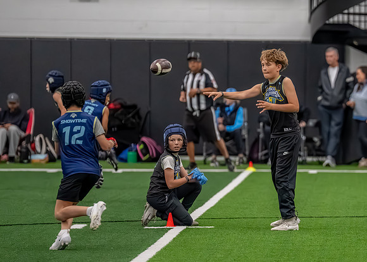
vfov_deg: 4.3
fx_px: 3466
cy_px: 136
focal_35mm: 333
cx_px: 290
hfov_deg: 6.1
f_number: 2.8
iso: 6400
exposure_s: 1/1000
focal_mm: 200
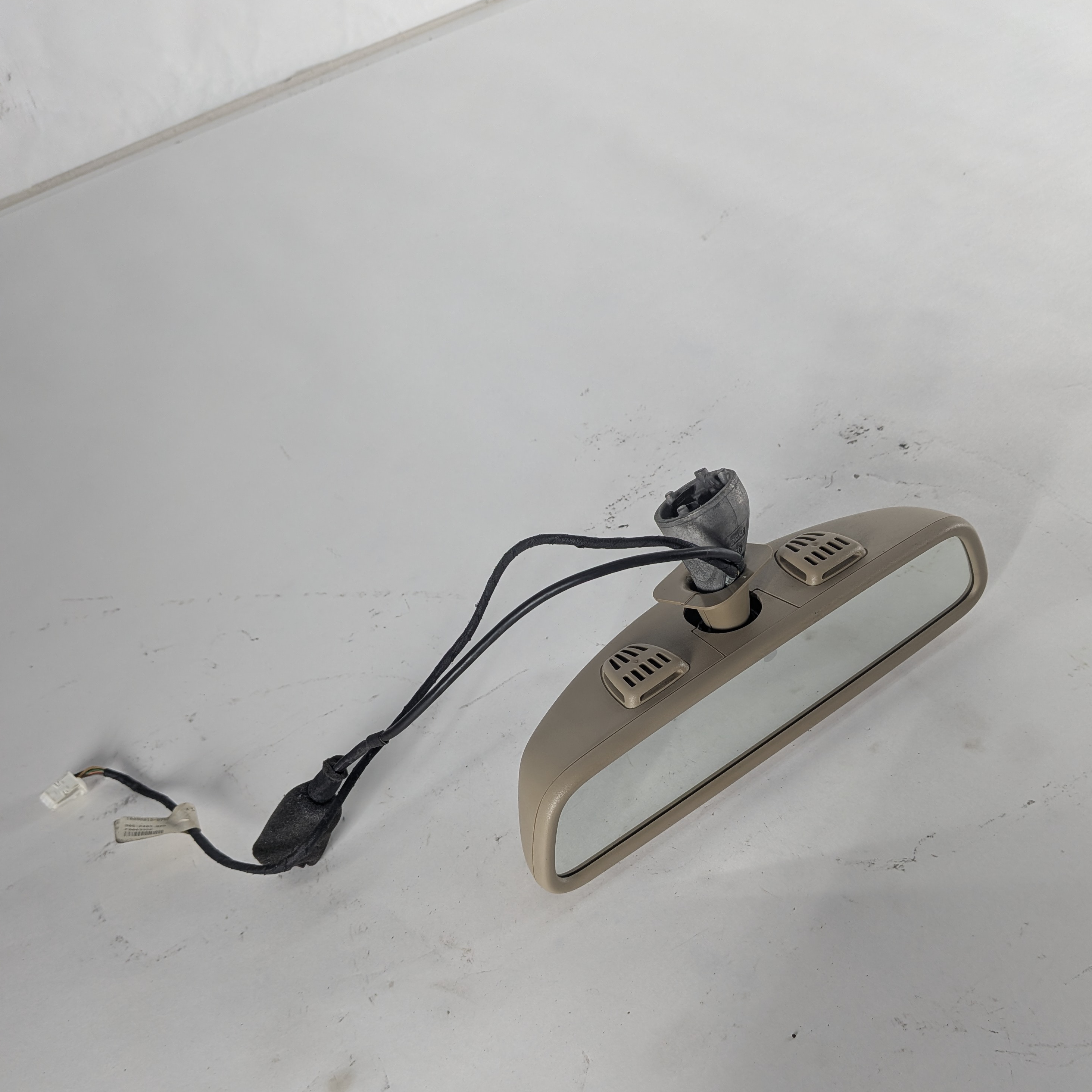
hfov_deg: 55.6
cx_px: 557
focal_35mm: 29
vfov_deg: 55.1
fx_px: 1035
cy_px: 676
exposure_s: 1/354
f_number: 1.7
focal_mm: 4.53
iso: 40
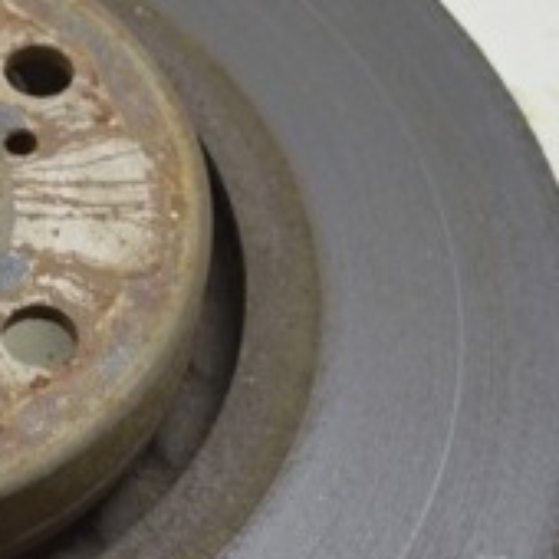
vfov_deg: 13.0
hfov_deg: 12.5
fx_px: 2448
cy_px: 357
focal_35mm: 134
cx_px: -230
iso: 400
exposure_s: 1/20
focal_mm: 28
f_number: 5.6
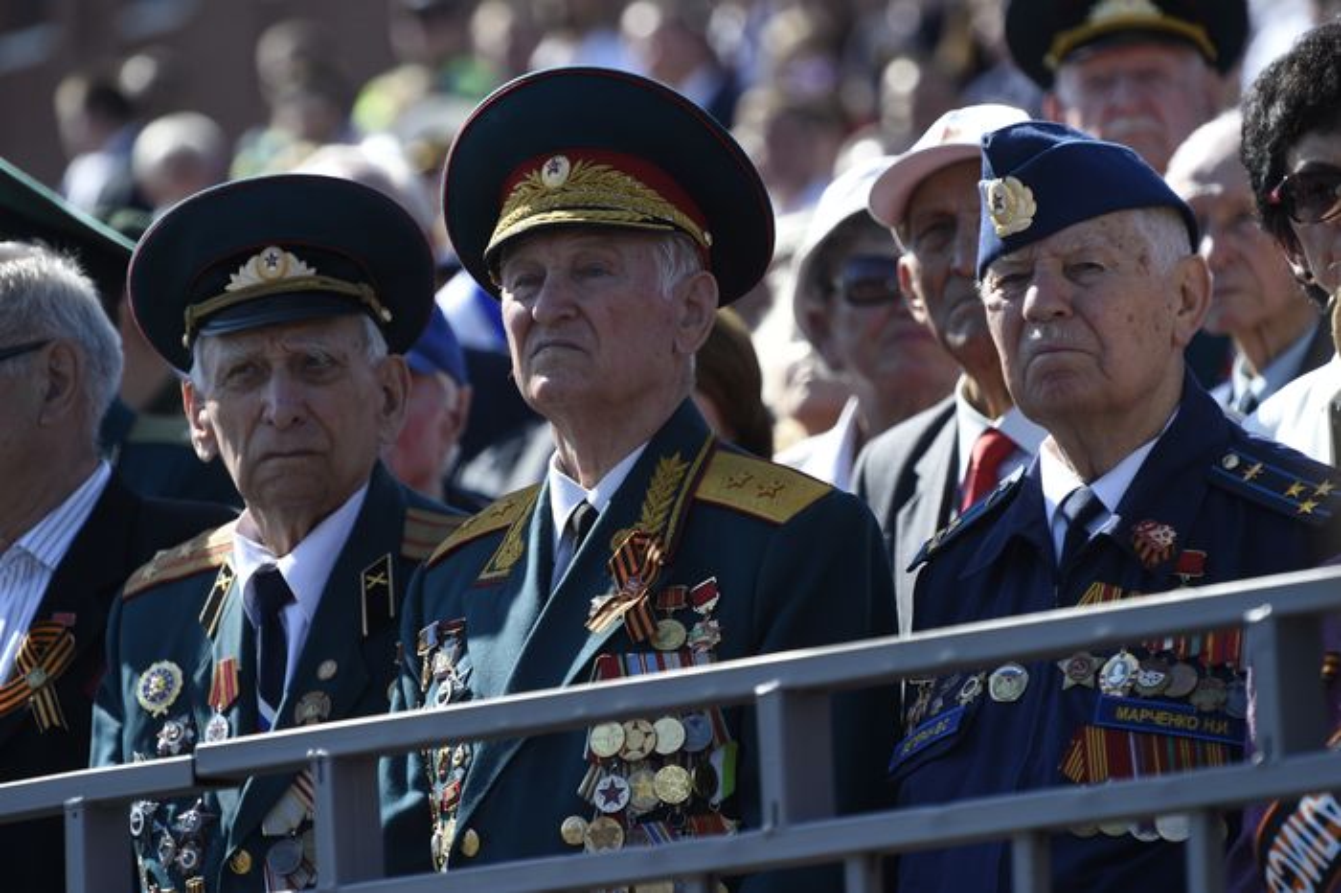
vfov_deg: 5.5
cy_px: 446
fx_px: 9308
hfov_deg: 8.2
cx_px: 670
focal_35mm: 250
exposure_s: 1/1000
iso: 400
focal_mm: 250
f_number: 6.3
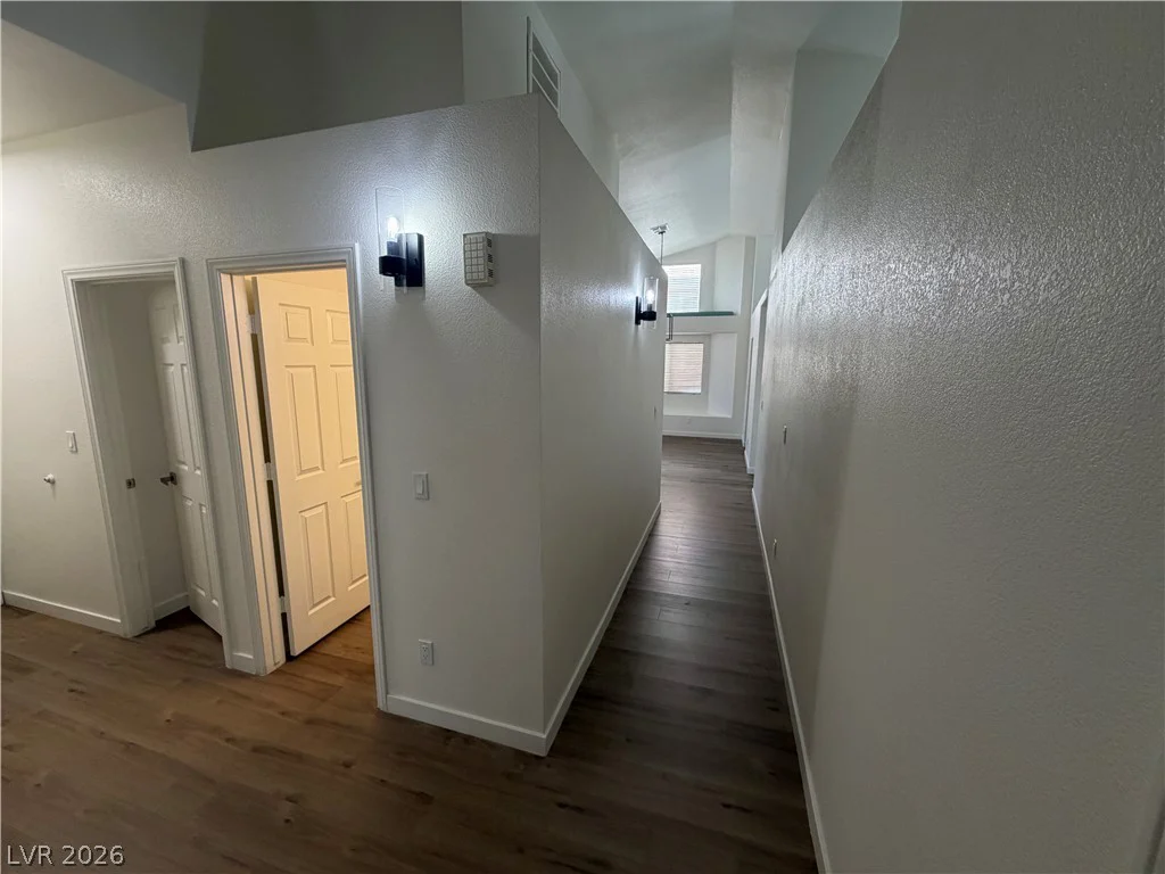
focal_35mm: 14
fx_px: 471
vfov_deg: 85.7
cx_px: 582
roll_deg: +0.1
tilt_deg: -10.4
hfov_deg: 102.1
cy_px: 437
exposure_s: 1/120
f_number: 2.2
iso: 200
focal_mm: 2.22
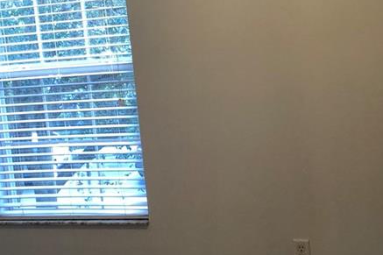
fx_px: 851
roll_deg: +6.4
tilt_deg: -7.9
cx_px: 156
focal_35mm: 80
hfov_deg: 25.3
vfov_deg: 17.0
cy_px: 131
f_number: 1.8
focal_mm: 3.99
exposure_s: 1/20
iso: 40
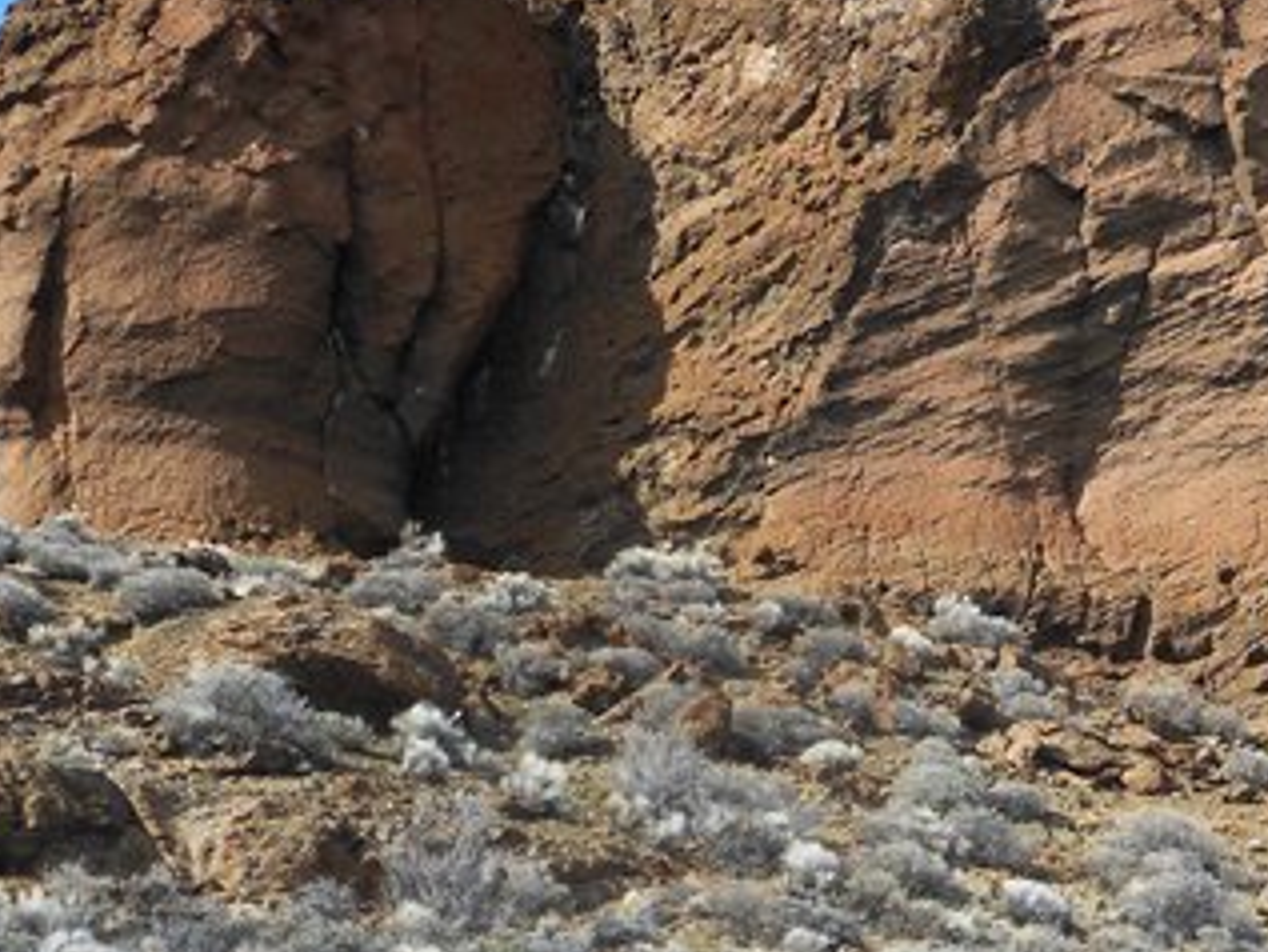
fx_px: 4471
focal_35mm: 122
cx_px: 1768
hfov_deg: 15.2
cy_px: 330
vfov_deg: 12.1
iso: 80
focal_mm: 7.7
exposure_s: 1/500
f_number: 3.8
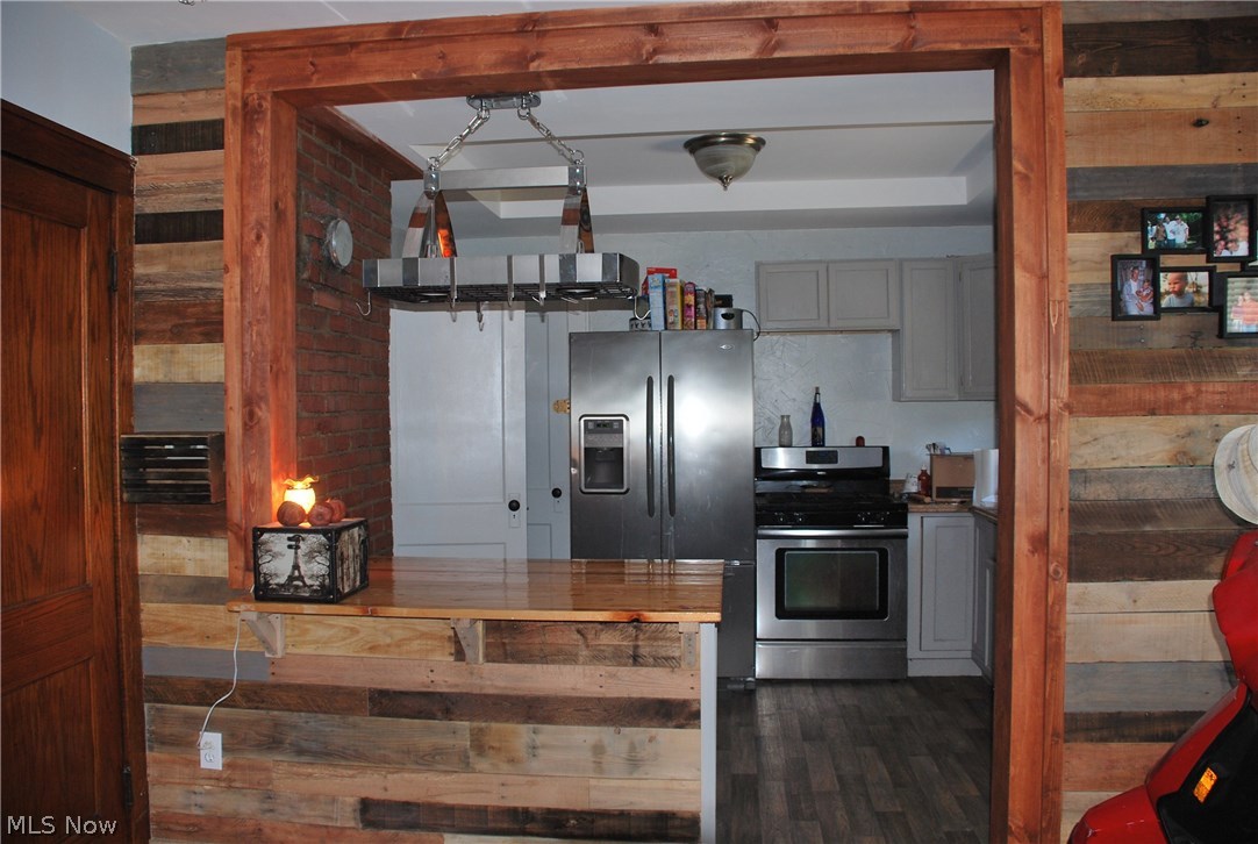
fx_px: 945
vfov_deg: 48.1
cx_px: 629
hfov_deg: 67.3
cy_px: 422
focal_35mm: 27
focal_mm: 18
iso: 200
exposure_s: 1/60
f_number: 3.5
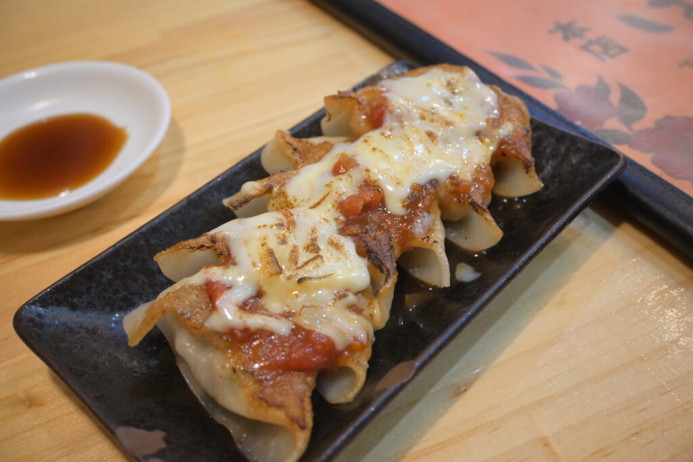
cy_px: 231
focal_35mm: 36
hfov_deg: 53.1
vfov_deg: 36.9
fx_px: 693
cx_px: 346
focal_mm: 24
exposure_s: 1/40
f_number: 4.2
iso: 1100
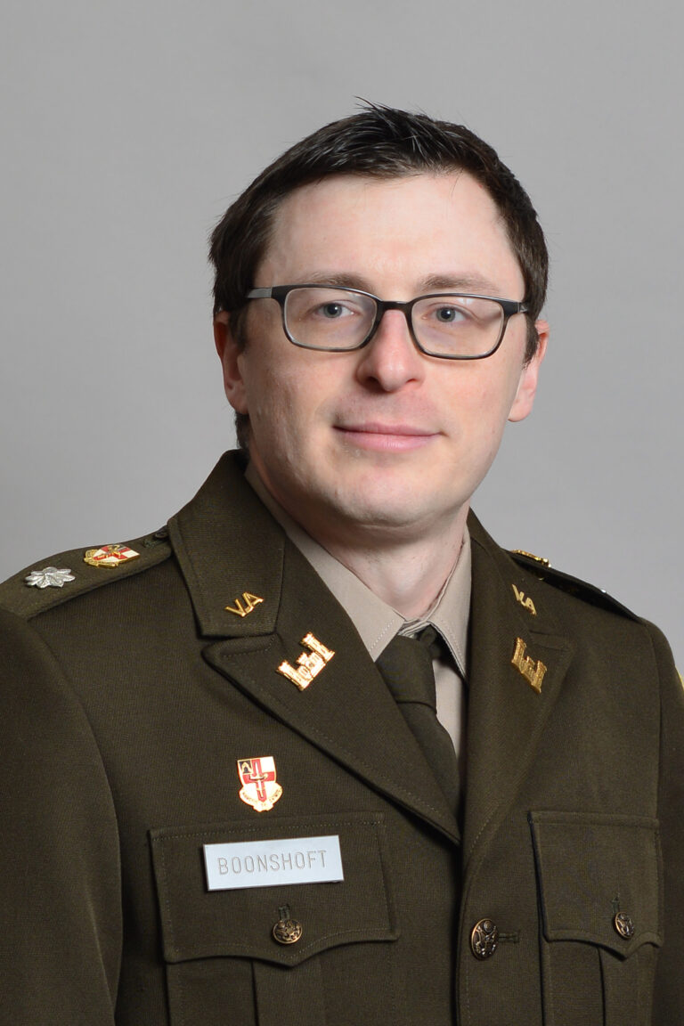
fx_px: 1425
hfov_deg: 27.0
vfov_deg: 39.6
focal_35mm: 50
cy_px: 513
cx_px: 342
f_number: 5.6
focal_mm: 50
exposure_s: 1/200
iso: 200
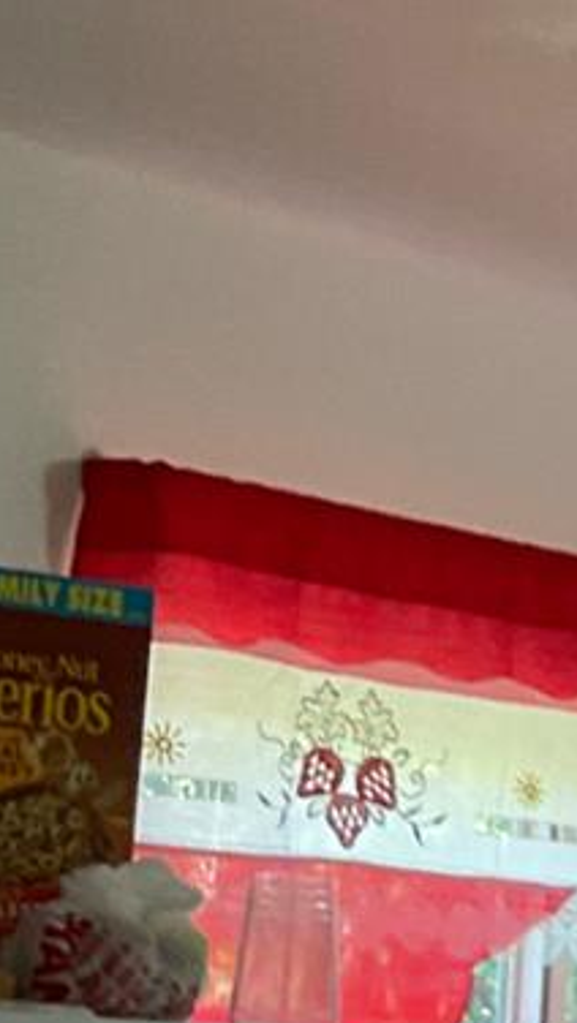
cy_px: 1145
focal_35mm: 126
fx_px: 3421
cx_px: 1460
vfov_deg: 16.5
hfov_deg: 8.6
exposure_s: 1/60
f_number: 1.8
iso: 80
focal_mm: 3
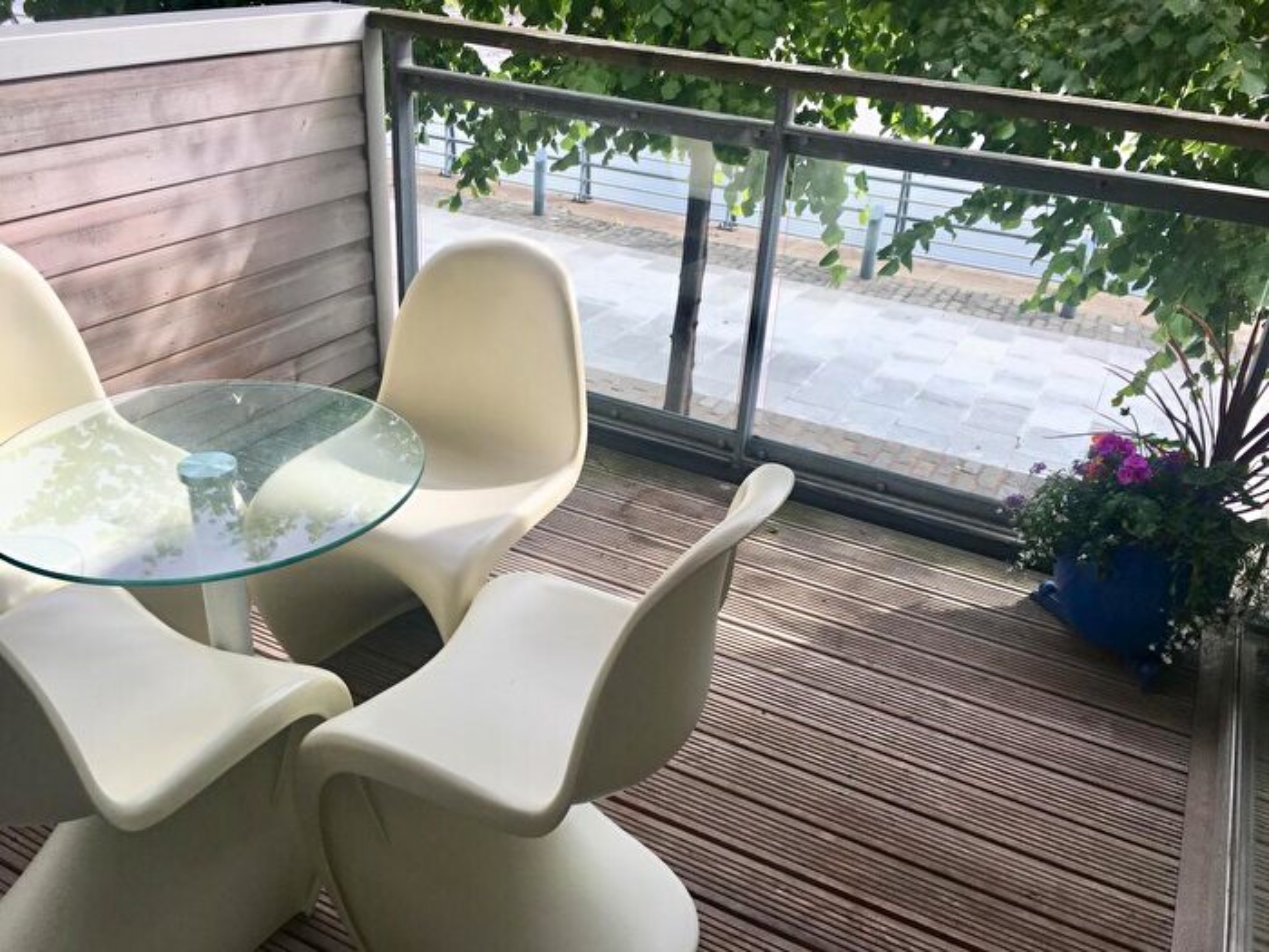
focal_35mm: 29
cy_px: 476
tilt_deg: -26.9
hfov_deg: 61.7
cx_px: 634
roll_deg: -3.3
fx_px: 1063
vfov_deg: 48.2
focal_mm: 4.15
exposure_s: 1/455
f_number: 2.2
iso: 25
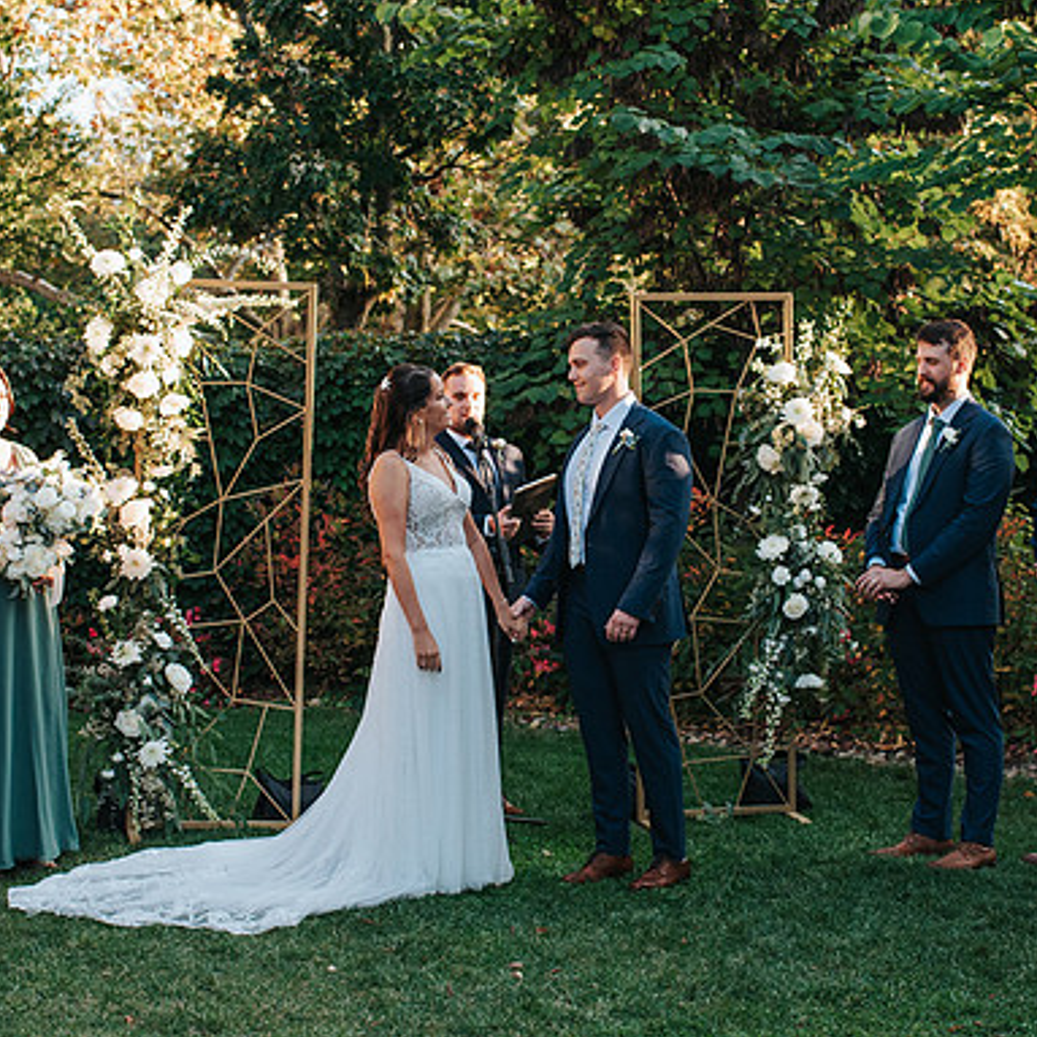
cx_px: 521
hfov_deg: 23.1
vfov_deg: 23.1
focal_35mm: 75
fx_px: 2542
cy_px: 566
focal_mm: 35
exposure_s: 1/800
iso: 1000
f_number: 3.2
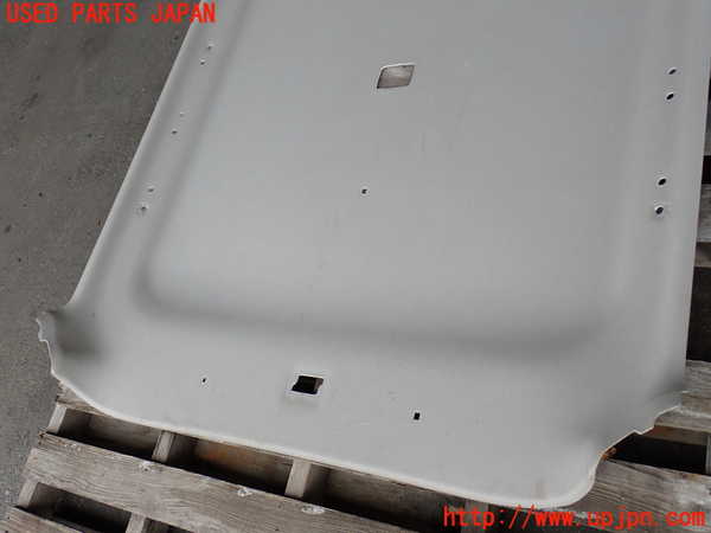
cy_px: 266
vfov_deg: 44.2
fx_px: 657
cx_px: 356
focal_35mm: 32
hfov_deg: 56.8
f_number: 3.2
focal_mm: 5.79
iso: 100
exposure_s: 1/250
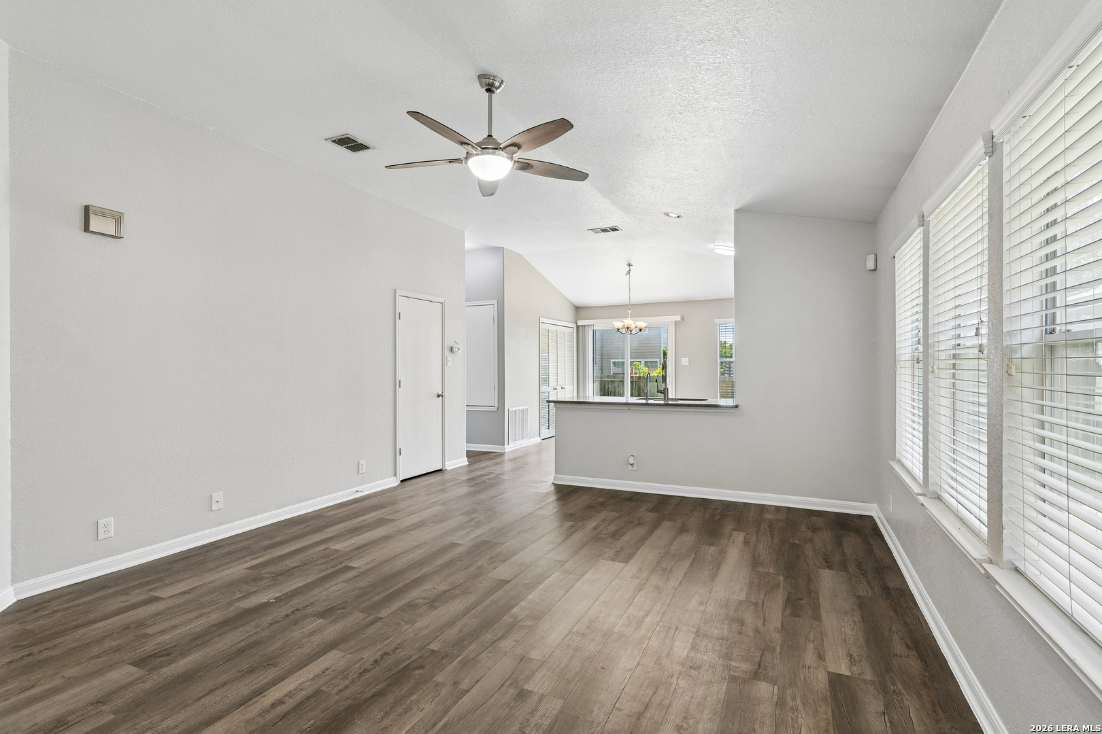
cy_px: 367
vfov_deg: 73.7
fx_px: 490
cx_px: 551
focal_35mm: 16
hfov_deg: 96.7
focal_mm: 11
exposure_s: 1/30
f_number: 8
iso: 320
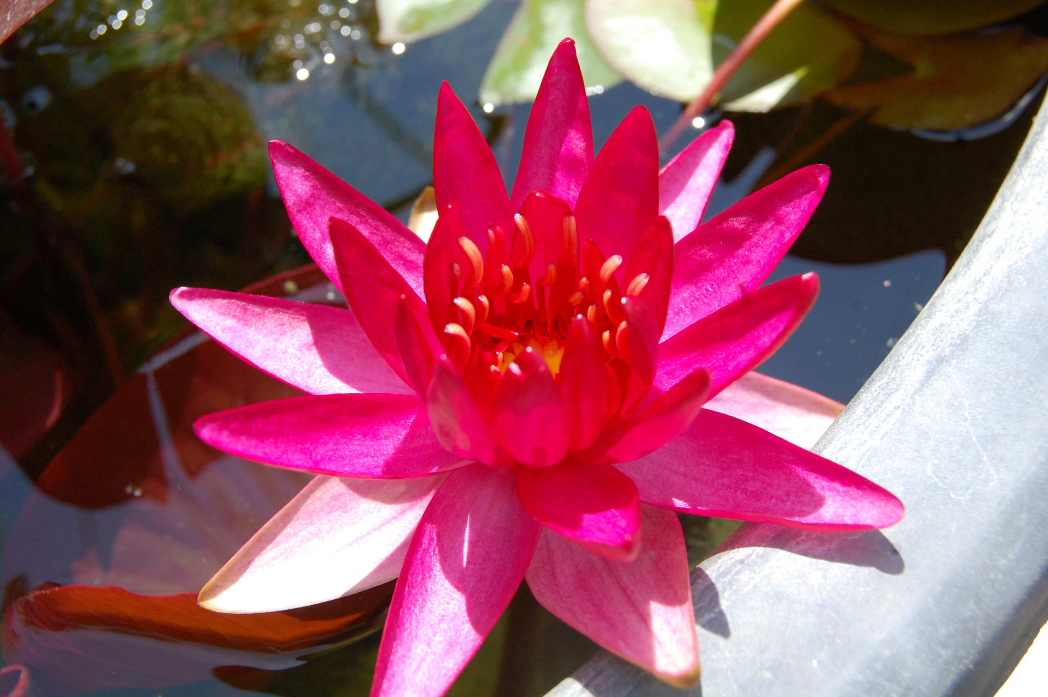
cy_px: 348
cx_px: 524
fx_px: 1527
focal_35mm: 52
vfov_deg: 25.7
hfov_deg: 37.9
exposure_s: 1/400
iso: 800
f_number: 10
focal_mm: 35
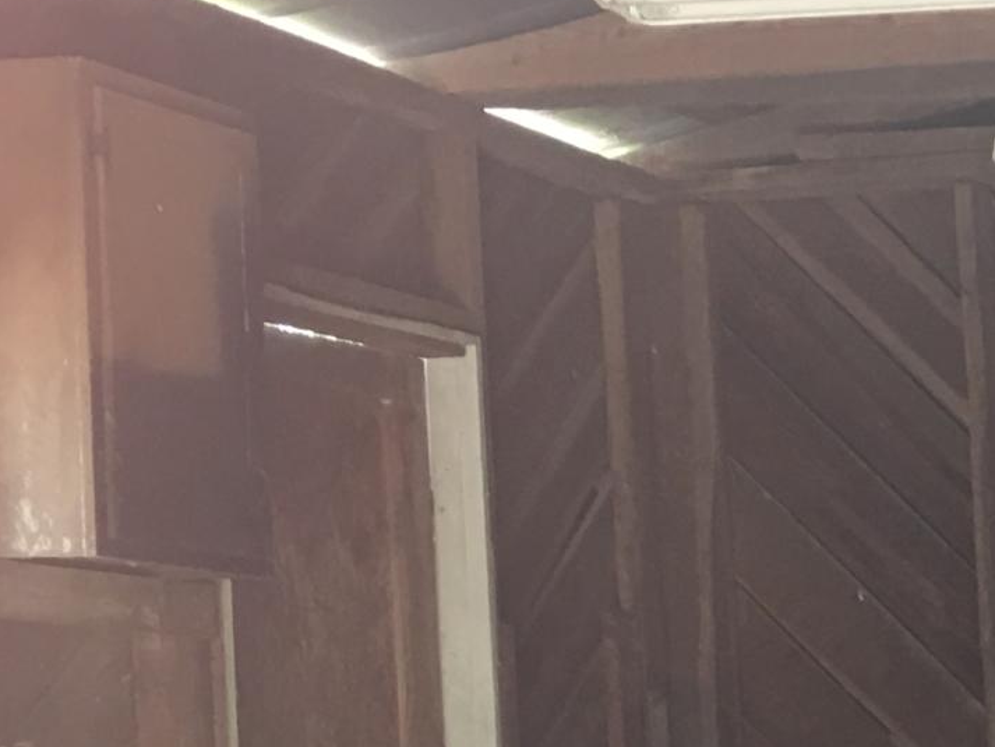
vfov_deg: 11.6
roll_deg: +1.0
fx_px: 3507
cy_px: 1170
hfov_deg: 14.7
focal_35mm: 122
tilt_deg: -3.2
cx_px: 1620
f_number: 2.2
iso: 32
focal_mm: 4.15
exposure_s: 1/15
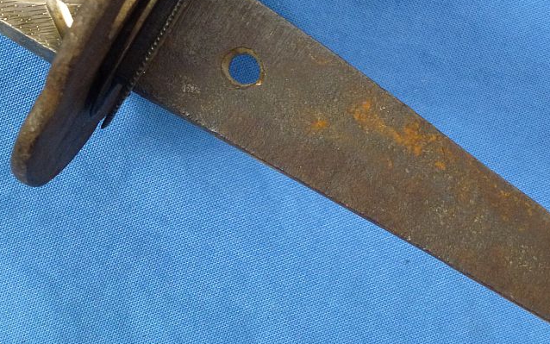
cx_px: 297
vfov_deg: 12.0
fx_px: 1634
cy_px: 101
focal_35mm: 109
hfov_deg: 19.1
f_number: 4.8
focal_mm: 14.8
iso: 400
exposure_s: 1/50
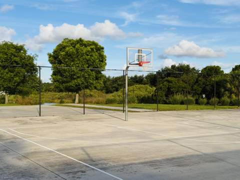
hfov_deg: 39.7
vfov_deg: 30.2
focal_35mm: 48
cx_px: 120
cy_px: 90
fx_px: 332
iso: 64
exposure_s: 1/4310
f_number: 1.78
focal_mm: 6.76
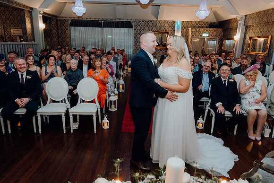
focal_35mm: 24
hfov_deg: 73.7
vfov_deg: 53.2
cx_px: 137
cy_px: 92
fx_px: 183
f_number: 3.5
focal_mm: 24
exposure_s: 1/160
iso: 2500
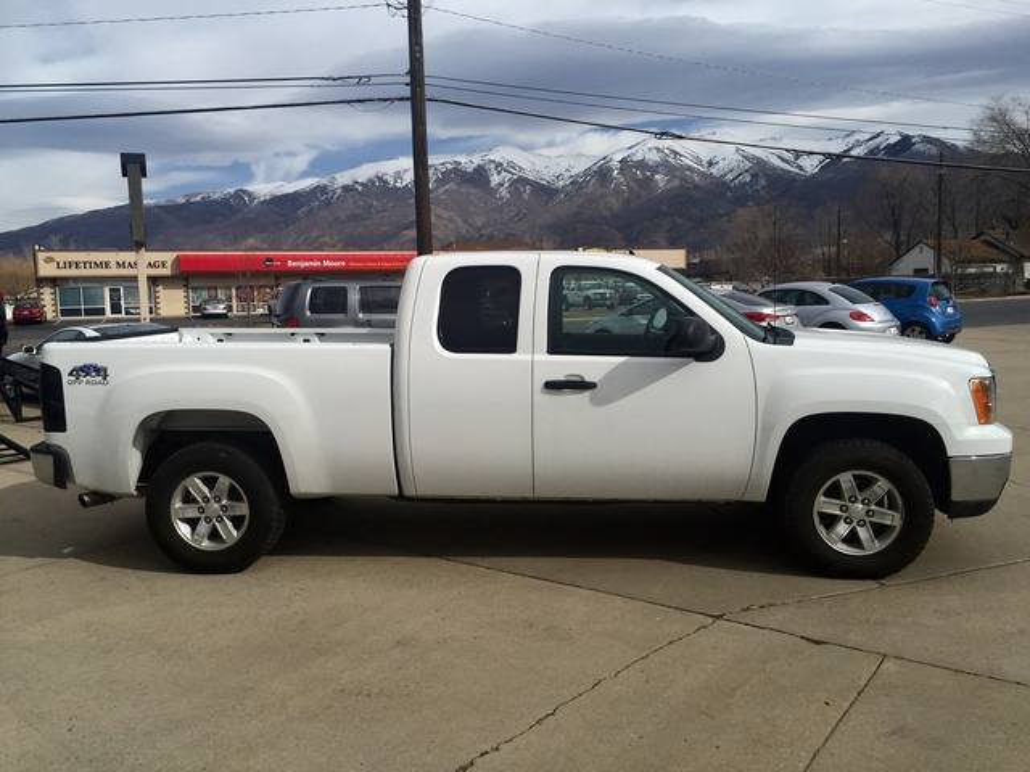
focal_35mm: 29
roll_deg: +0.9
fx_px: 863
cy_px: 386
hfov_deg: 61.7
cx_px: 515
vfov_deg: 48.2
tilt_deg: -4.6
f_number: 2.2
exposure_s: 1/3049
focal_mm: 4.15
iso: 32
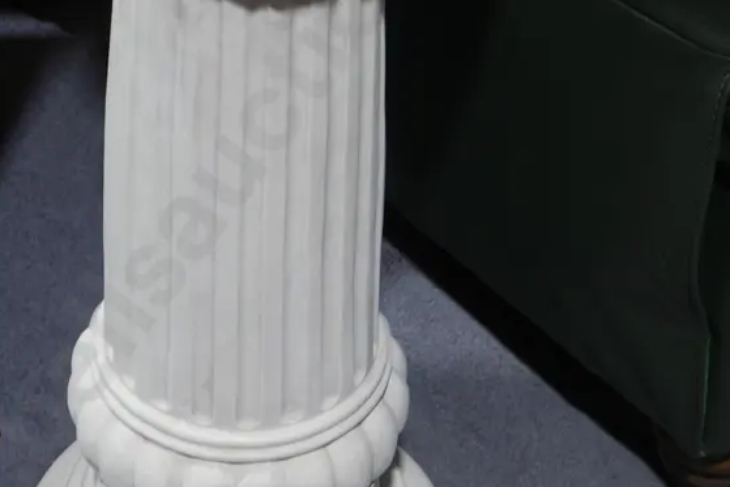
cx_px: 236
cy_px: 163
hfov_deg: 25.2
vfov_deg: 17.0
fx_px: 1623
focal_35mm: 80
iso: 500
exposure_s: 1/60
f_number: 5
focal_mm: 21
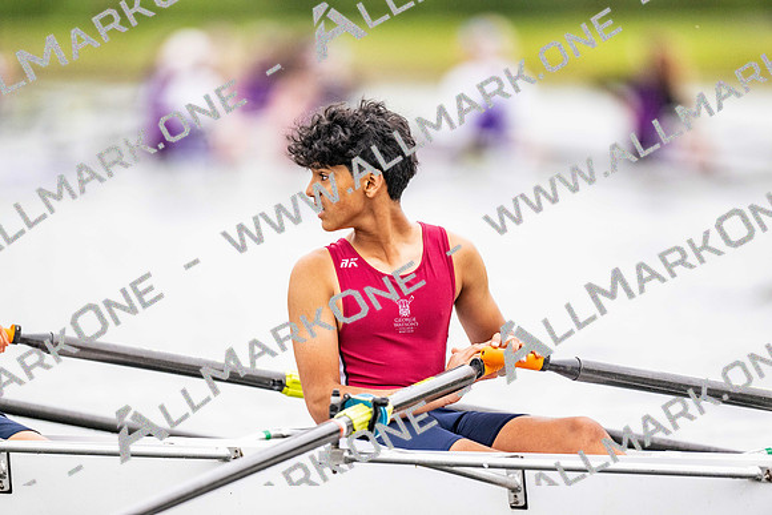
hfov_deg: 3.4
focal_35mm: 600
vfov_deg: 2.3
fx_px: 12869
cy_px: 258
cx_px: 386
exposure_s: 1/2500
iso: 1600
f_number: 4
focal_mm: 600
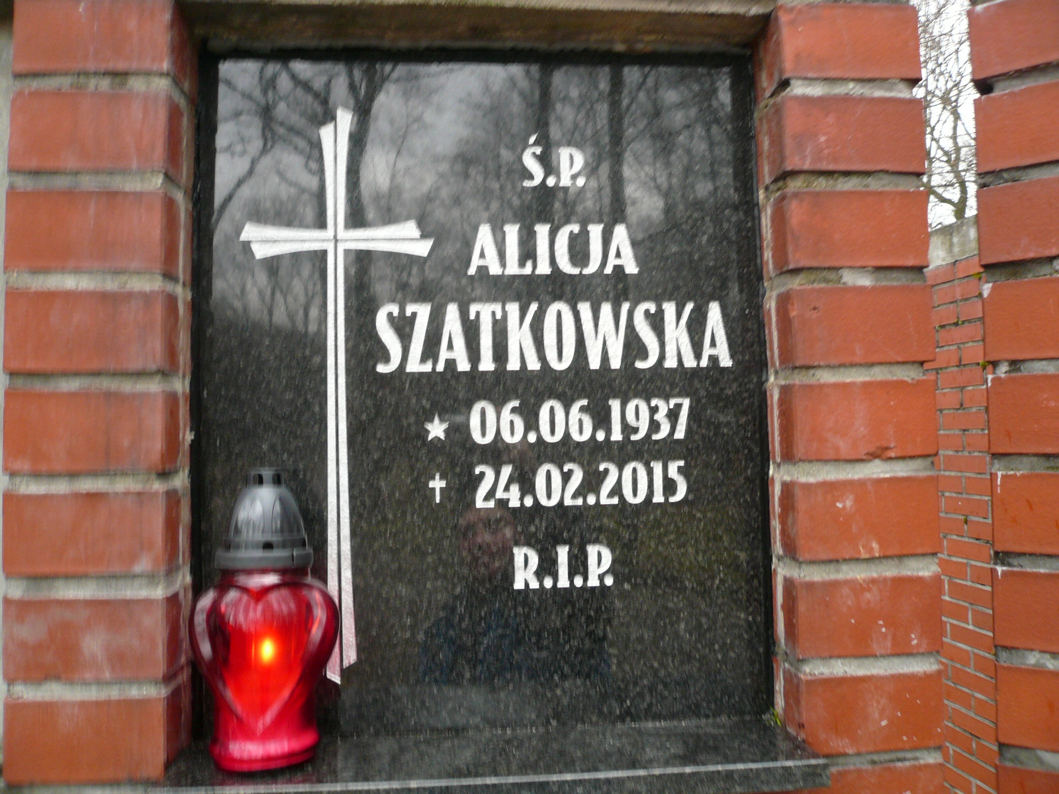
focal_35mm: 28
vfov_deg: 49.7
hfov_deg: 63.4
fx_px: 857
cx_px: 530
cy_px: 397
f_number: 2.8
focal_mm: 4.6
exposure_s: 1/15
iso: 100
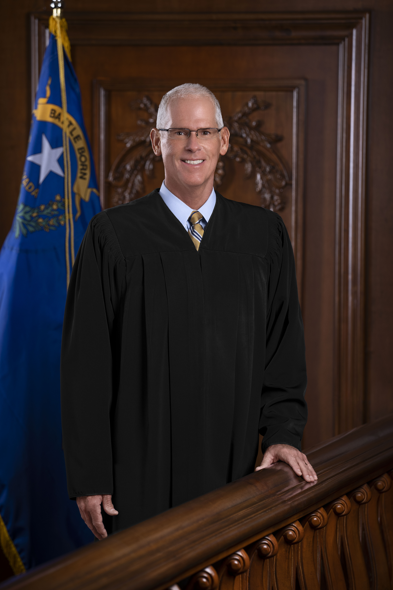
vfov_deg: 11.8
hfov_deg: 7.9
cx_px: 196
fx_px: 2849
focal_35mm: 174
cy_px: 295
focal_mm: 174
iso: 100
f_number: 5
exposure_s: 1/160
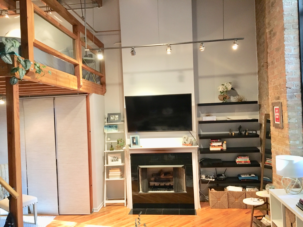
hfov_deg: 61.7
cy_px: 114
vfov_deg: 48.2
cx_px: 152
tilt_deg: -0.8
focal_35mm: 29
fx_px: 254
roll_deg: +2.0
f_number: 2.2
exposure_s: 1/24
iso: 200
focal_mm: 4.15
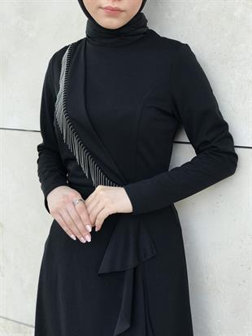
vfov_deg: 33.8
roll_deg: -0.7
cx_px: 126
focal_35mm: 57
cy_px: 168
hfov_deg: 25.7
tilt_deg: -9.7
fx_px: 553
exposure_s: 1/100
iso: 32
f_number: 2.8
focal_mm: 6.6
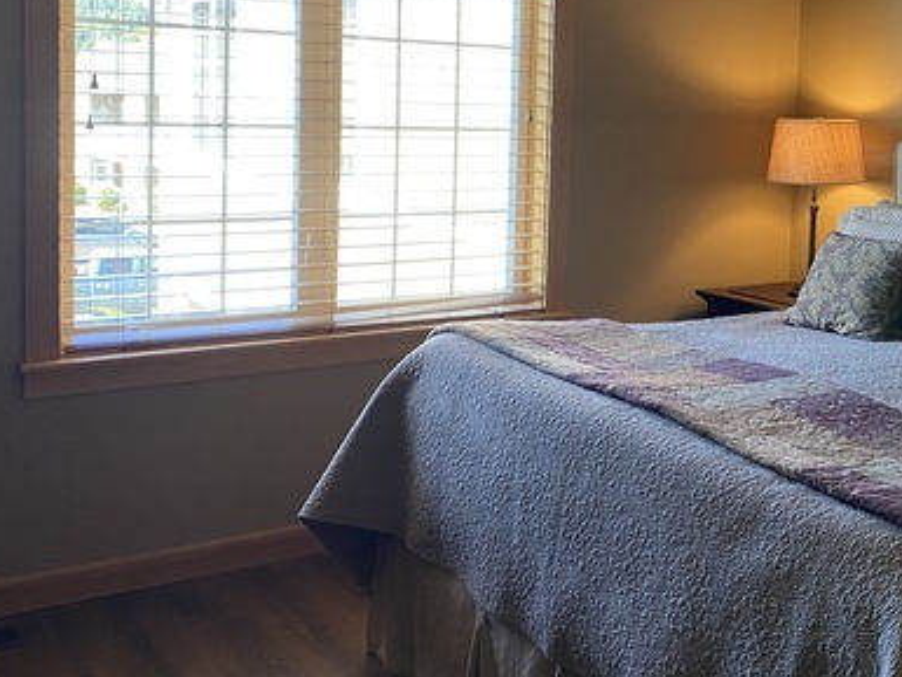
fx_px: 1173
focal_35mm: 45
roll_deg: -1.9
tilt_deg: -5.2
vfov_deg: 31.8
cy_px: 194
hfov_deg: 40.9
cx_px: 674
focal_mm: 4.25
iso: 100
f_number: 1.8
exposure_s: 1/60
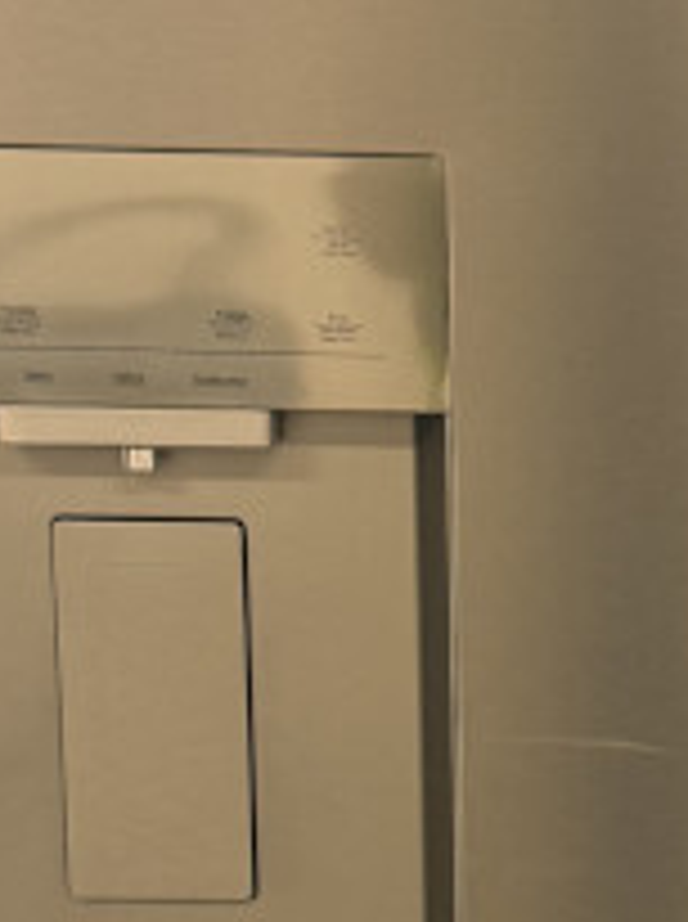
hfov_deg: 10.8
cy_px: 864
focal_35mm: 134
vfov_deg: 14.6
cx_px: 866
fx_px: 3562
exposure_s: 1/50
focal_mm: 6.76
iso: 125
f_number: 1.78
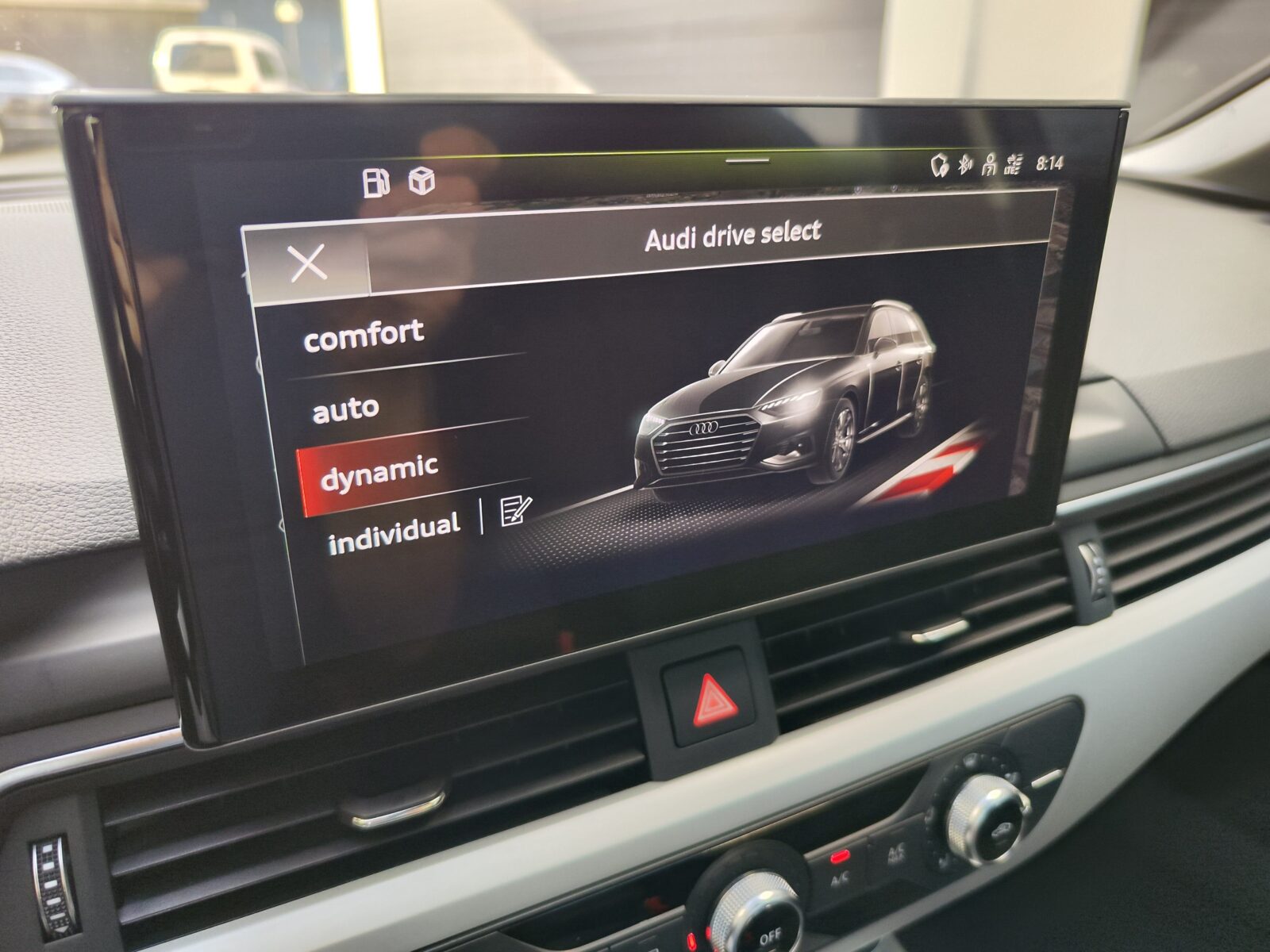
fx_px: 844
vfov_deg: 58.9
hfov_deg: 73.9
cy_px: 476
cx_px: 635
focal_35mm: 23
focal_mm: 7.01
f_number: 1.69
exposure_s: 1/160
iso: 386
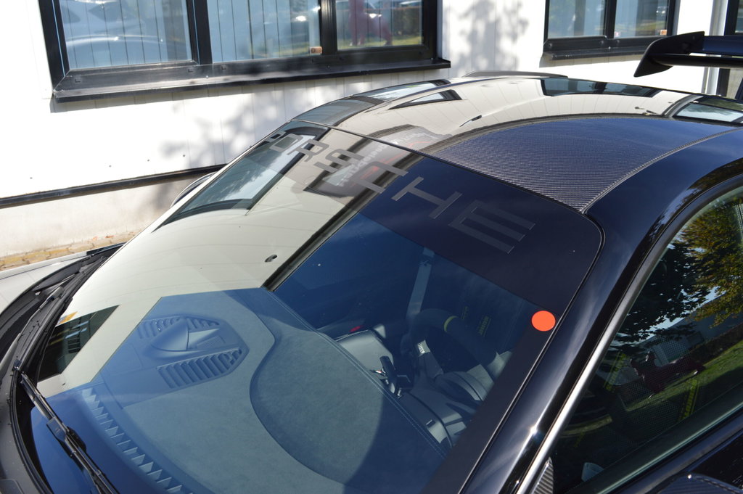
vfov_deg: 41.6
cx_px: 372
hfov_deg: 59.5
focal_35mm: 32
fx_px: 650
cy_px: 247
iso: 100
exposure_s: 1/200
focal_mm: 21
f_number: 7.1
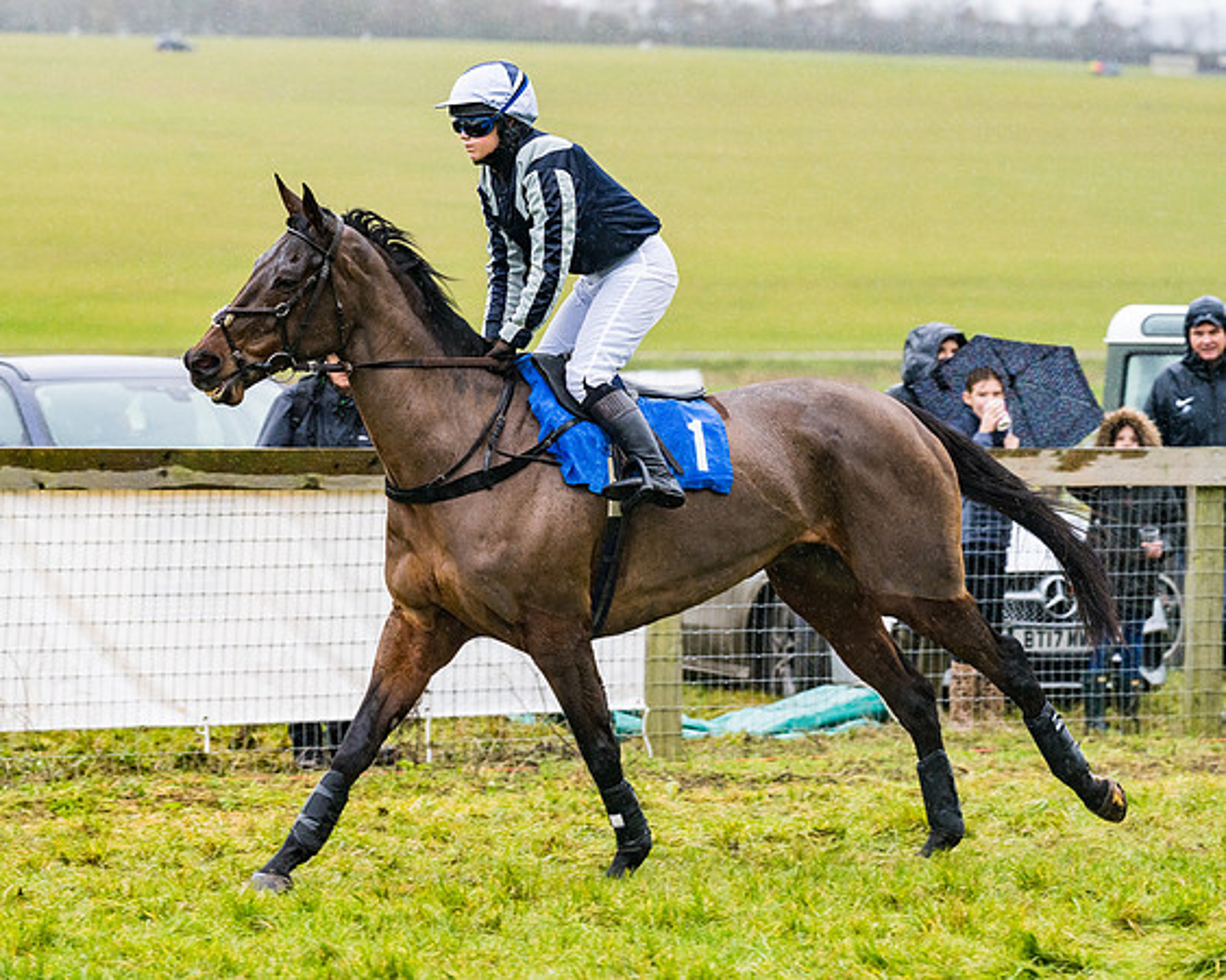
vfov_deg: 9.4
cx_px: 446
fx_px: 5943
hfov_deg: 11.8
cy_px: 491
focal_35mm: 164
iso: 1600
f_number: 4
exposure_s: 1/800
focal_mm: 135
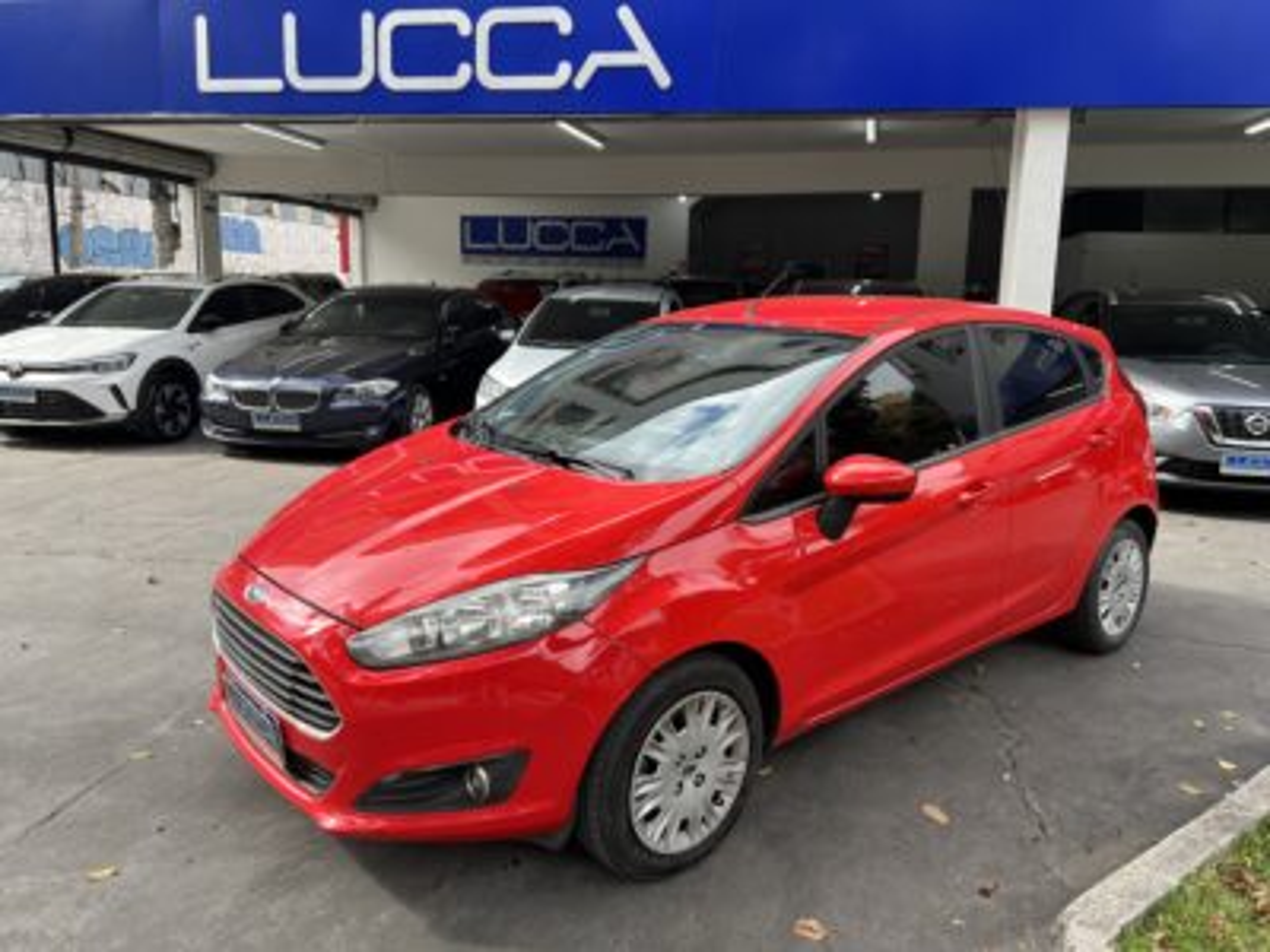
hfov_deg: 67.3
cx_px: 635
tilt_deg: -10.5
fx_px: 954
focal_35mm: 26
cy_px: 476
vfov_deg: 53.1
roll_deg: -1.2
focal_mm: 5.7
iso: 50
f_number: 1.5
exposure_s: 1/611
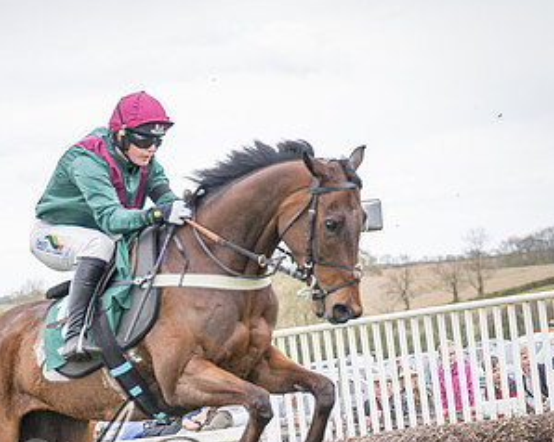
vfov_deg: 10.3
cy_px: 409
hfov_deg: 12.9
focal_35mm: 149
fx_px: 2441
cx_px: 239
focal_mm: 70
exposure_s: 1/1600
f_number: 2.8
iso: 800
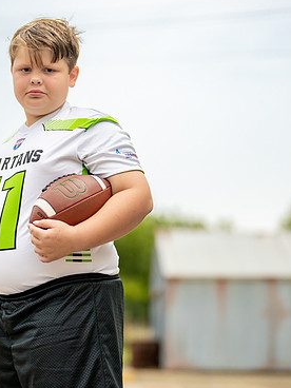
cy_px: 161
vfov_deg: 19.8
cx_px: 50
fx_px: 1110
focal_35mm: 99
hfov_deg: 14.8
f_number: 1.2
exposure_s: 1/1250
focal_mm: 50
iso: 500
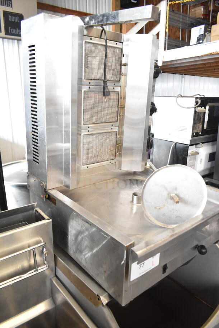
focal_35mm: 27
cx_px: 110
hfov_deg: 48.0
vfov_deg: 67.4
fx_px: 246
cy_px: 164
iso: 1600
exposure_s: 1/50
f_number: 3.5
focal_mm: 18
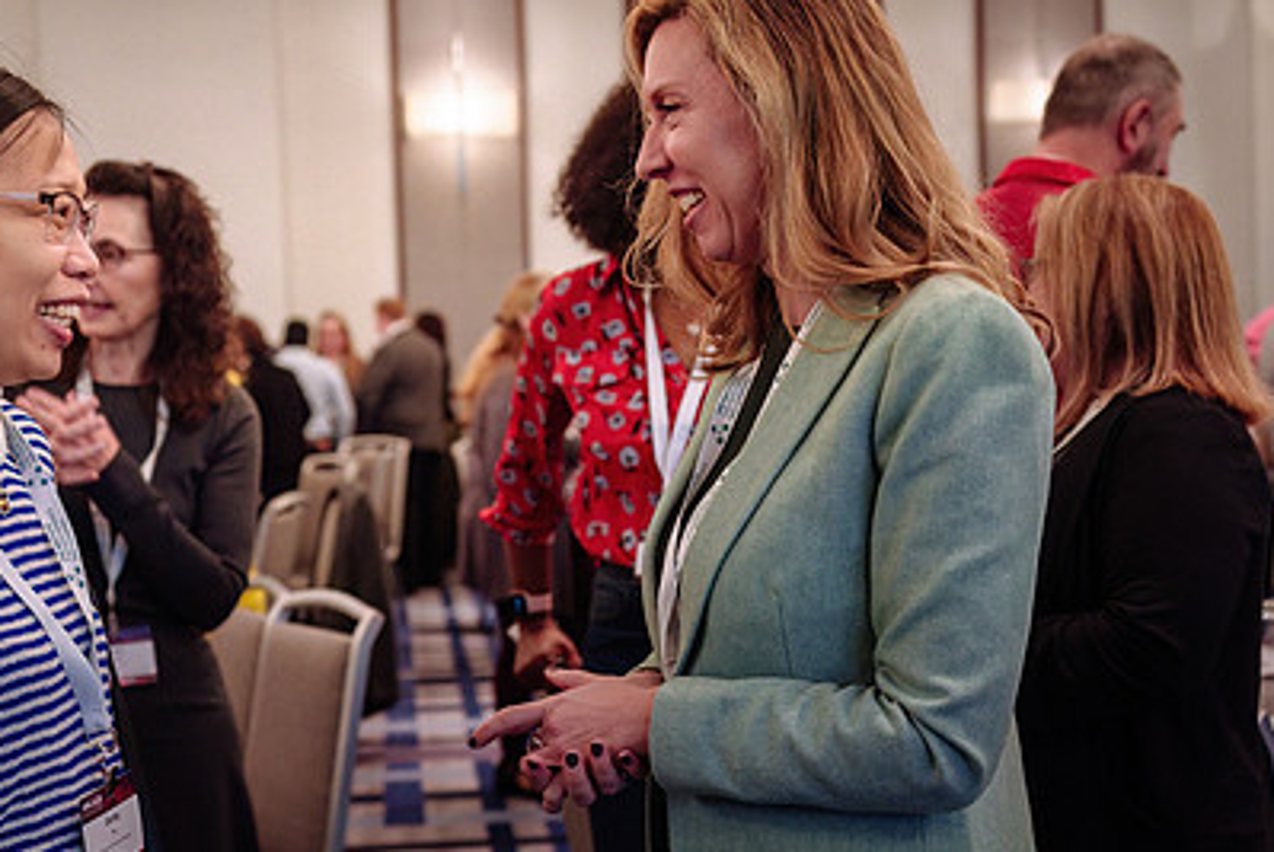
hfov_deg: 34.4
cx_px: 597
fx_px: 2055
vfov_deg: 23.4
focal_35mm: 58
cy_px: 466
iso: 1600
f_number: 2.8
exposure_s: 1/100
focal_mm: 35
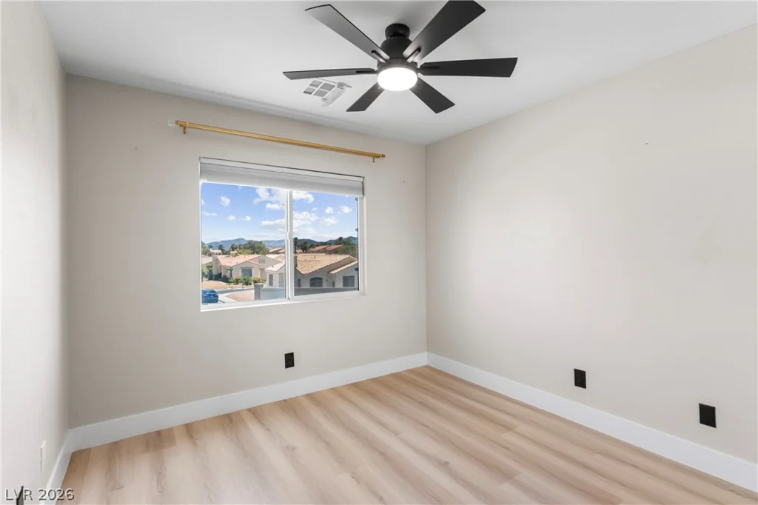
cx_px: 379
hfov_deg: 93.3
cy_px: 252
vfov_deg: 70.4
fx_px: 358
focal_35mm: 17
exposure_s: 1/200
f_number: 8
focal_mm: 17
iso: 400
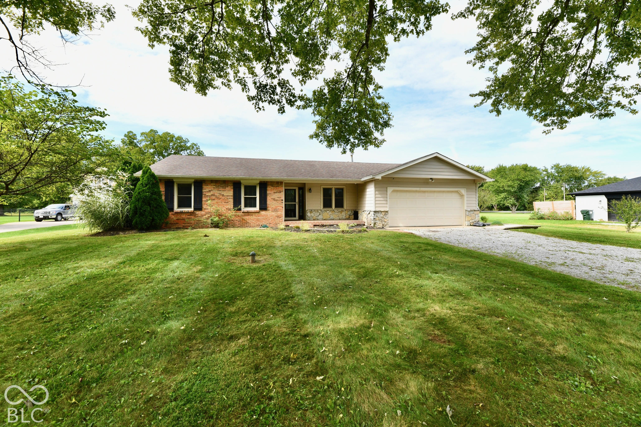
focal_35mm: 14
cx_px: 320
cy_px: 214
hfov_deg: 104.3
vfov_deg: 81.2
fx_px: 249
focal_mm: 14
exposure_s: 1/400
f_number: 10
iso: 640
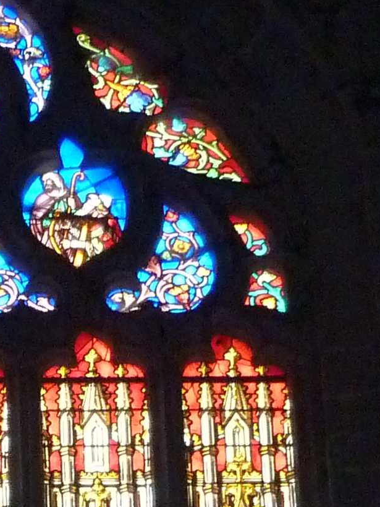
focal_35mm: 205
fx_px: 3001
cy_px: 1115
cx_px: -129
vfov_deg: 8.9
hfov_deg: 7.2
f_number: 3.7
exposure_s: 1/30
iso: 500
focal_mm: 6.9
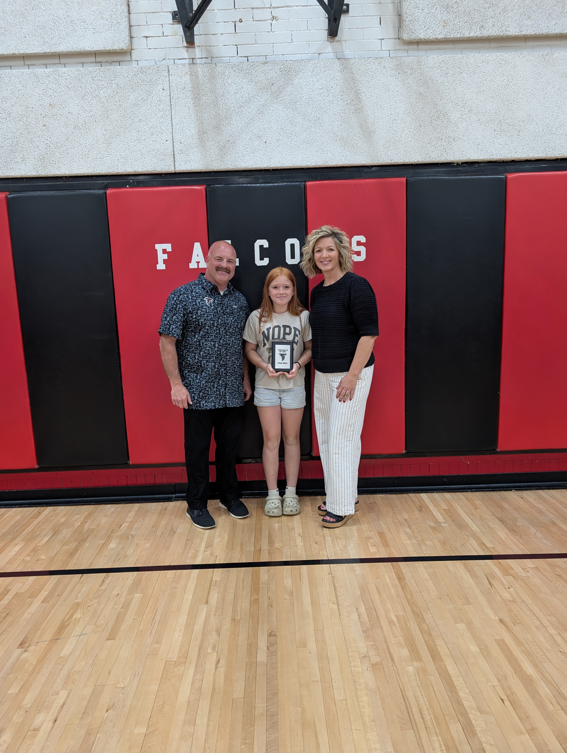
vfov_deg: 71.5
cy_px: 376
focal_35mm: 24
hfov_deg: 56.9
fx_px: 523
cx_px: 284
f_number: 1.68
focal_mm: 6.9
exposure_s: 1/59.9
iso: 145
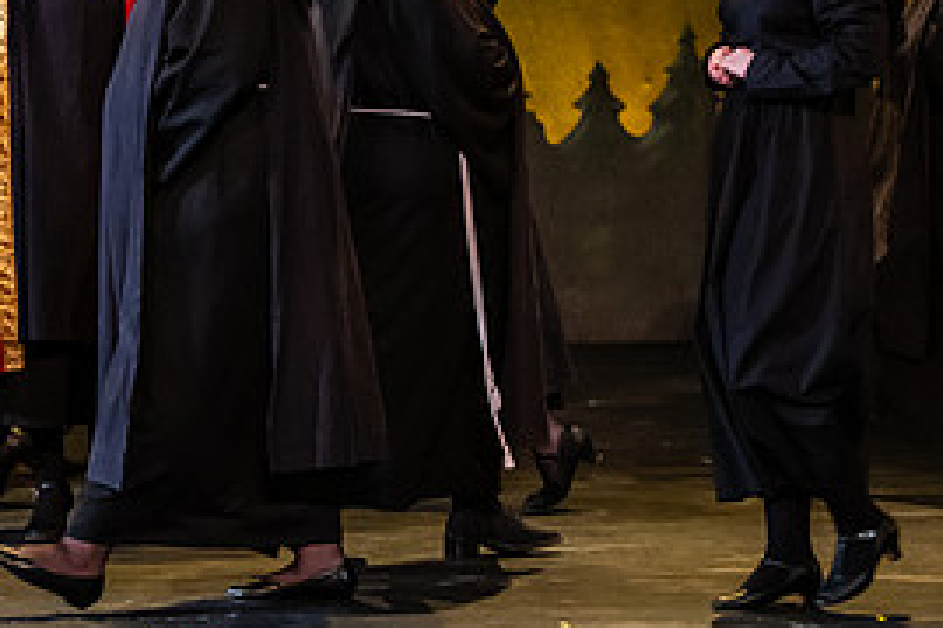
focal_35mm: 216
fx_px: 5654
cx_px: 35
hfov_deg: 9.5
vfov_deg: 6.3
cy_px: 9
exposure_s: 1/200
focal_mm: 100
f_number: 3.2
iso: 4000
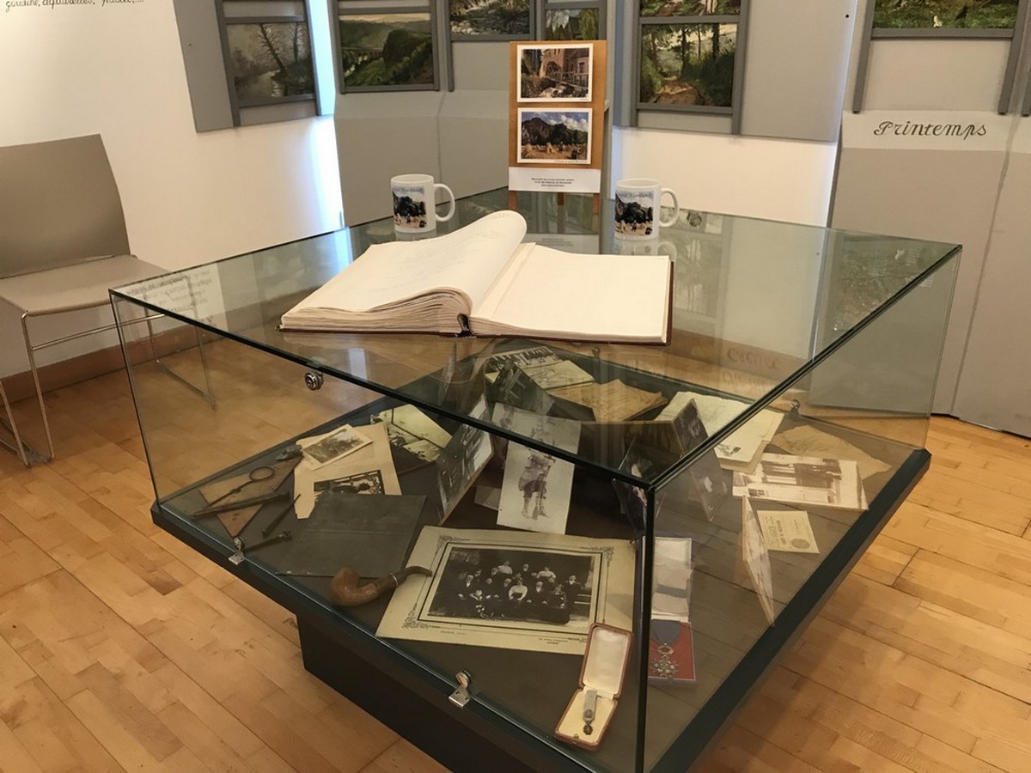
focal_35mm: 28
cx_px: 516
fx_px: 834
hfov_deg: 63.4
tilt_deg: -22.7
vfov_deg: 49.7
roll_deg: +0.7
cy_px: 386
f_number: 1.8
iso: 40
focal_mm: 3.99
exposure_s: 1/17
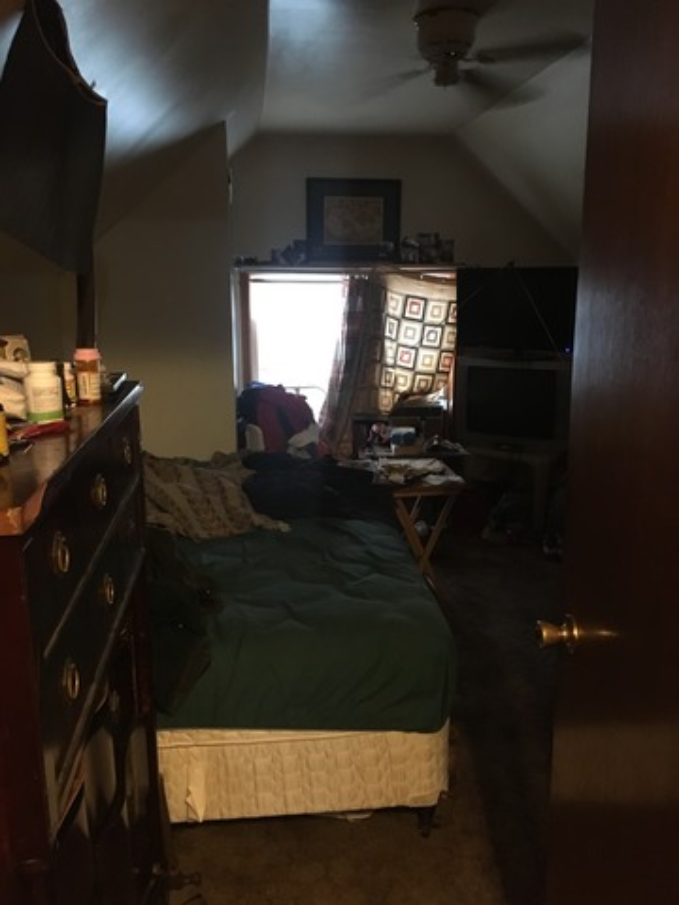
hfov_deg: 48.2
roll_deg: -0.1
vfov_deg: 61.7
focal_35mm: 29
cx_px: 340
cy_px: 452
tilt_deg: -12.4
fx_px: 758
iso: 250
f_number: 2.2
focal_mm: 4.15
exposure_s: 1/15
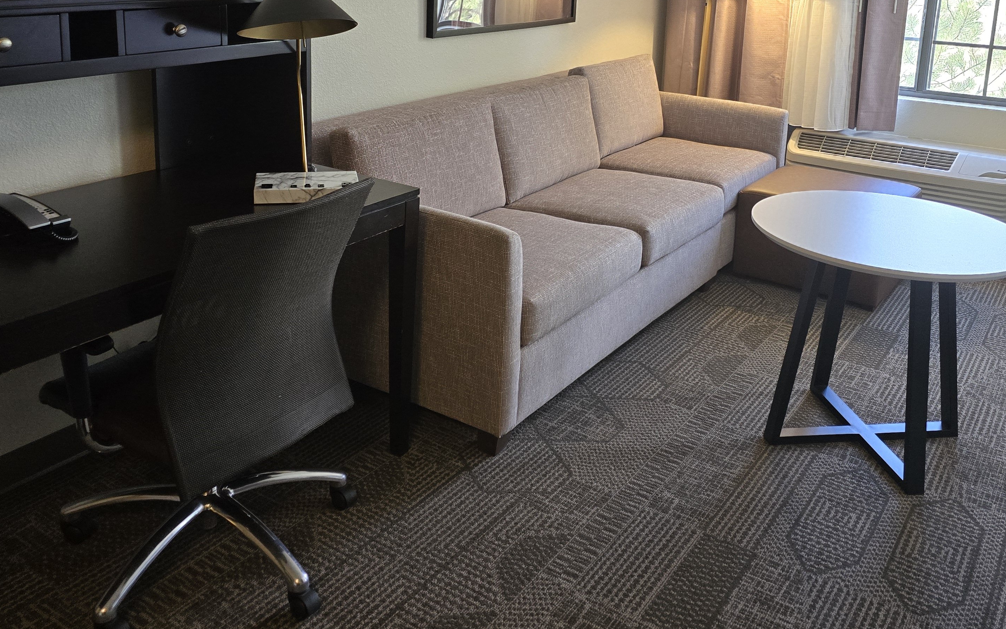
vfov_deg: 36.3
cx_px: 531
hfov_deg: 56.7
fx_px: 932
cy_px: 152
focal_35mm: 34
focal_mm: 6.3
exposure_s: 1/120
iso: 320
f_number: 1.7
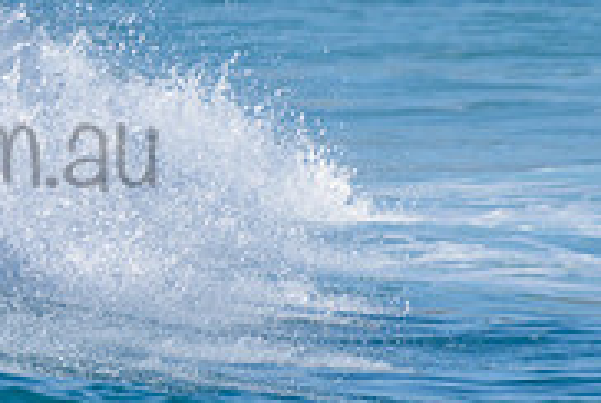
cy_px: -30
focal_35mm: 1950
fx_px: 32607
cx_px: -306
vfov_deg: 0.7
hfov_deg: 1.1
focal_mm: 500
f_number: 5.6
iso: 160
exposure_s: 1/2000
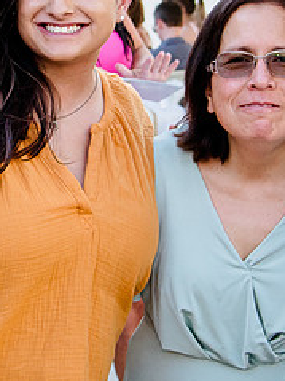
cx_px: 58
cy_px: 71
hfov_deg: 12.3
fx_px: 1318
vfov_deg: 16.3
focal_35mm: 120
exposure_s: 1/1600
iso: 640
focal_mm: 27
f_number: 4
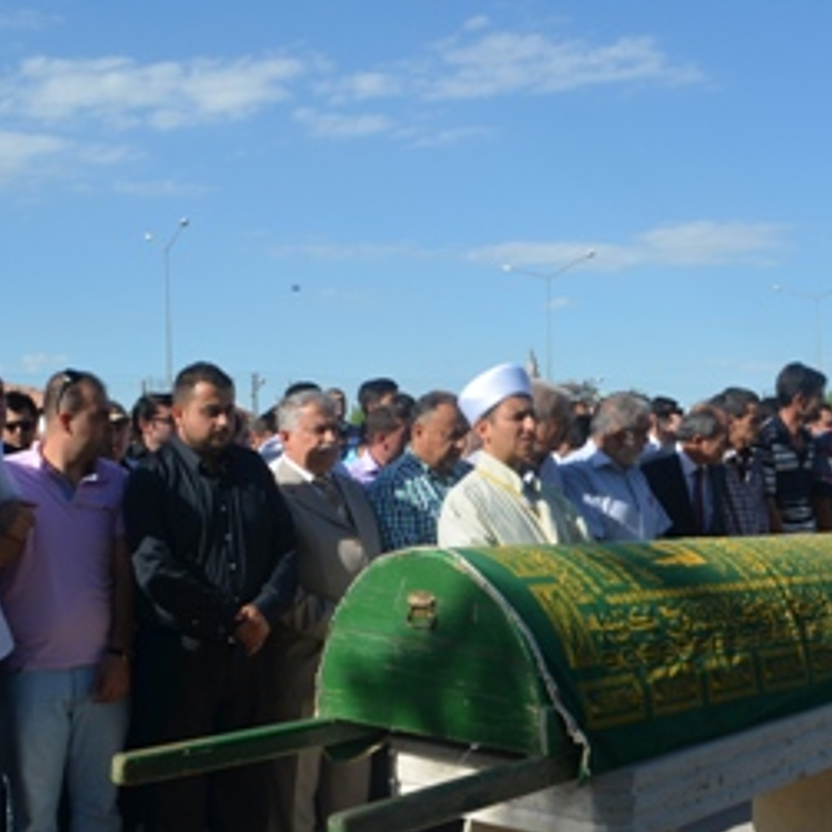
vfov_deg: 34.0
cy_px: 433
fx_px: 1360
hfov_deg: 34.0
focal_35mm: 50
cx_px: 438
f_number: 8
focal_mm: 22
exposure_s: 1/250
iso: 100
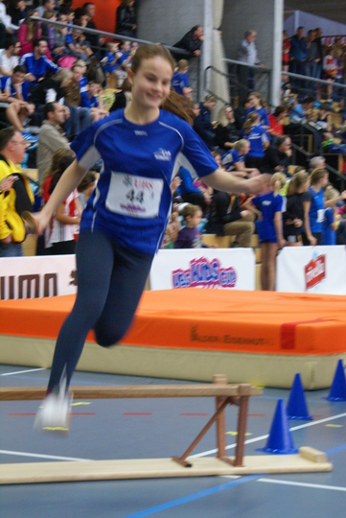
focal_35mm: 105
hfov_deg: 13.1
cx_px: 173
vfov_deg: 19.4
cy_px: 259
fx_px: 1511
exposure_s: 1/50
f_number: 5.6
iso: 800
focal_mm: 70
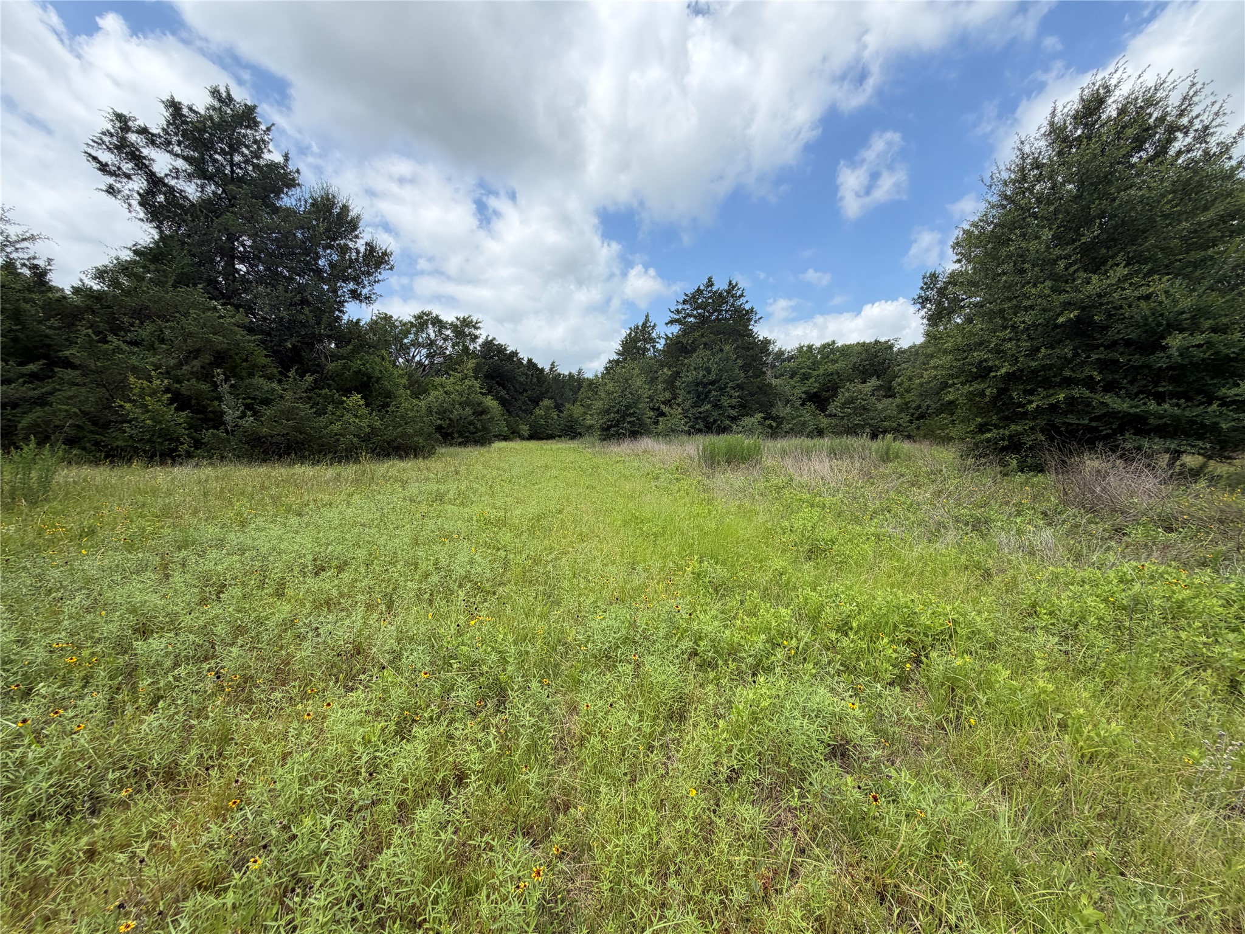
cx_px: 622
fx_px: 504
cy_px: 467
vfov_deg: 85.7
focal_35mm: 14
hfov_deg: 102.1
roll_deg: -0.3
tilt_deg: -4.5
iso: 32
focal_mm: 2.22
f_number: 2.2
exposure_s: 1/770
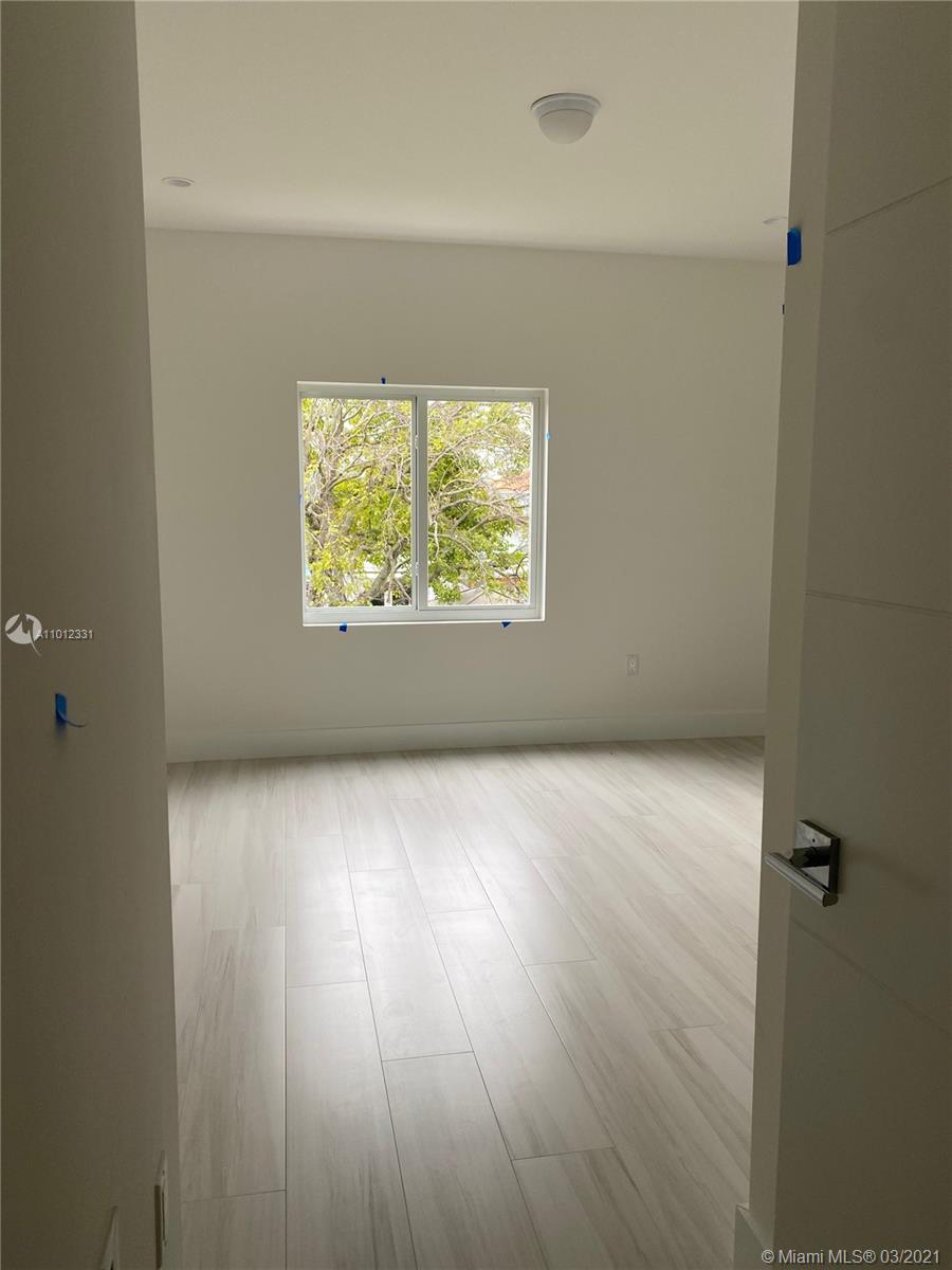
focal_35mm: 26
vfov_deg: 67.3
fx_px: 953
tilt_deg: -6.9
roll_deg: -1.3
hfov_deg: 53.1
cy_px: 635
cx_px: 476
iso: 32
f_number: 1.8
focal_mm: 4.25
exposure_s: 1/198
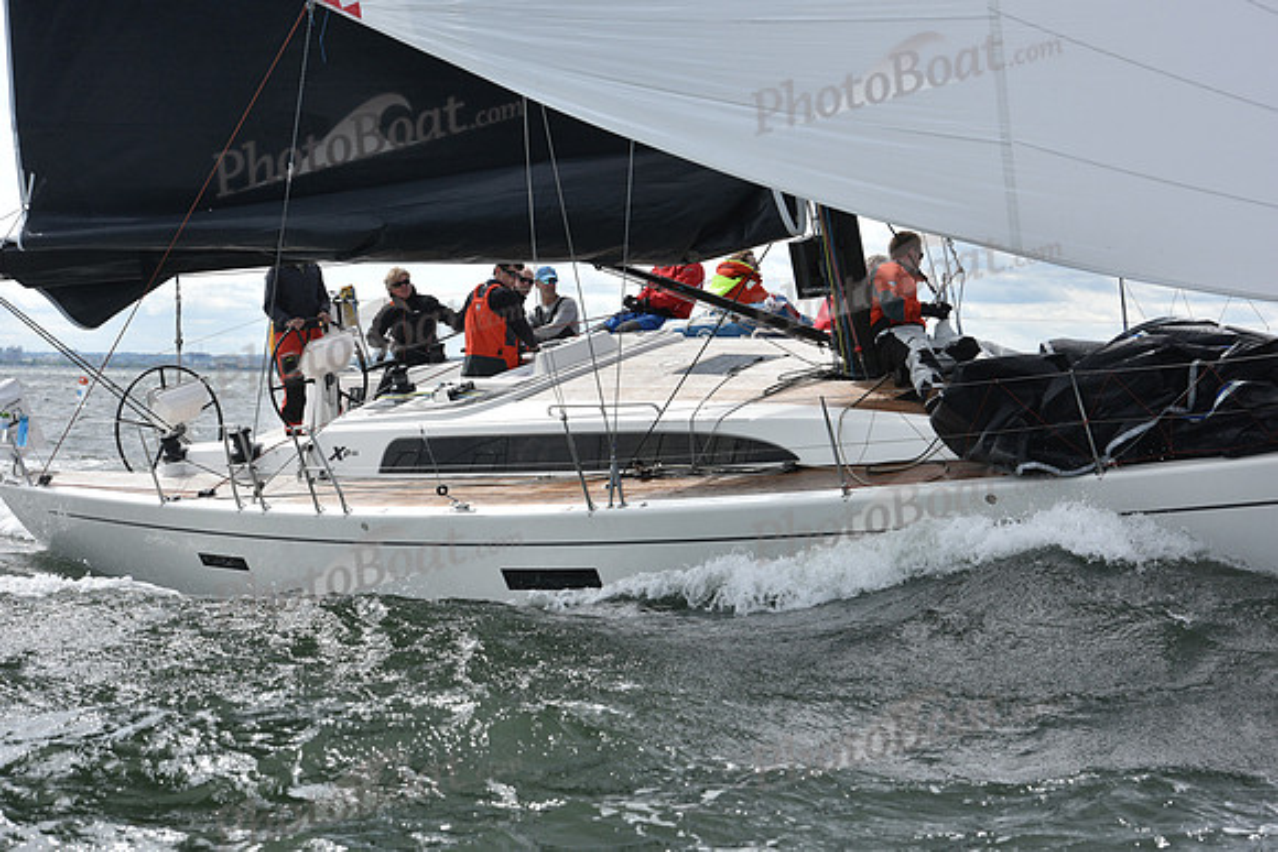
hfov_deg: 23.6
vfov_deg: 15.9
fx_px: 3054
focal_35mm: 86
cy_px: 426
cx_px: 639
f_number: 7.1
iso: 320
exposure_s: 1/1000
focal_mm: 86
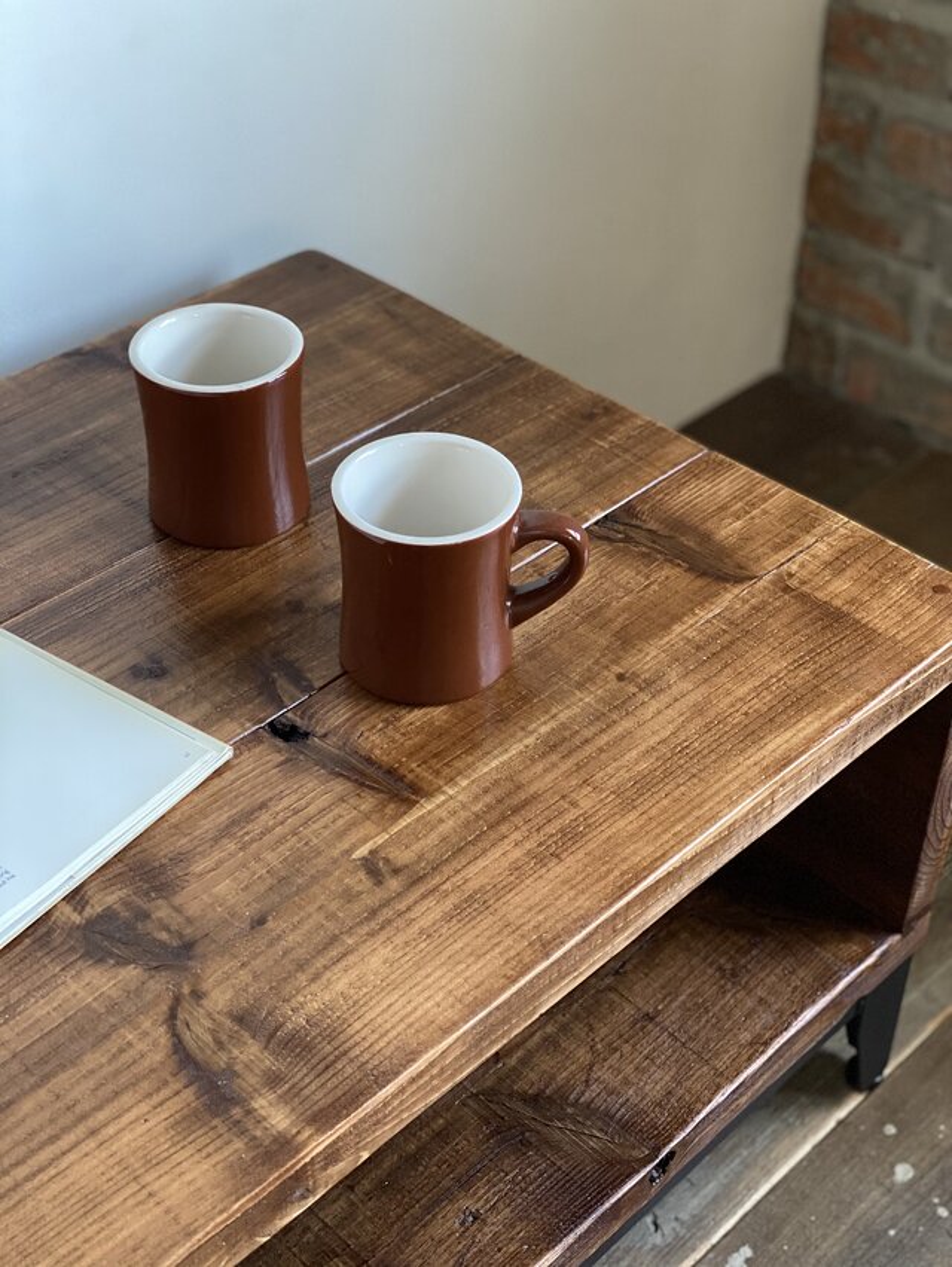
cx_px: 476
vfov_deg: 36.8
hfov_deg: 28.1
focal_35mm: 52
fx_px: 1905
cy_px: 634
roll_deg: -0.8
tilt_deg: -38.3
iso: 250
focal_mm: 6
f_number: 2
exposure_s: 1/40
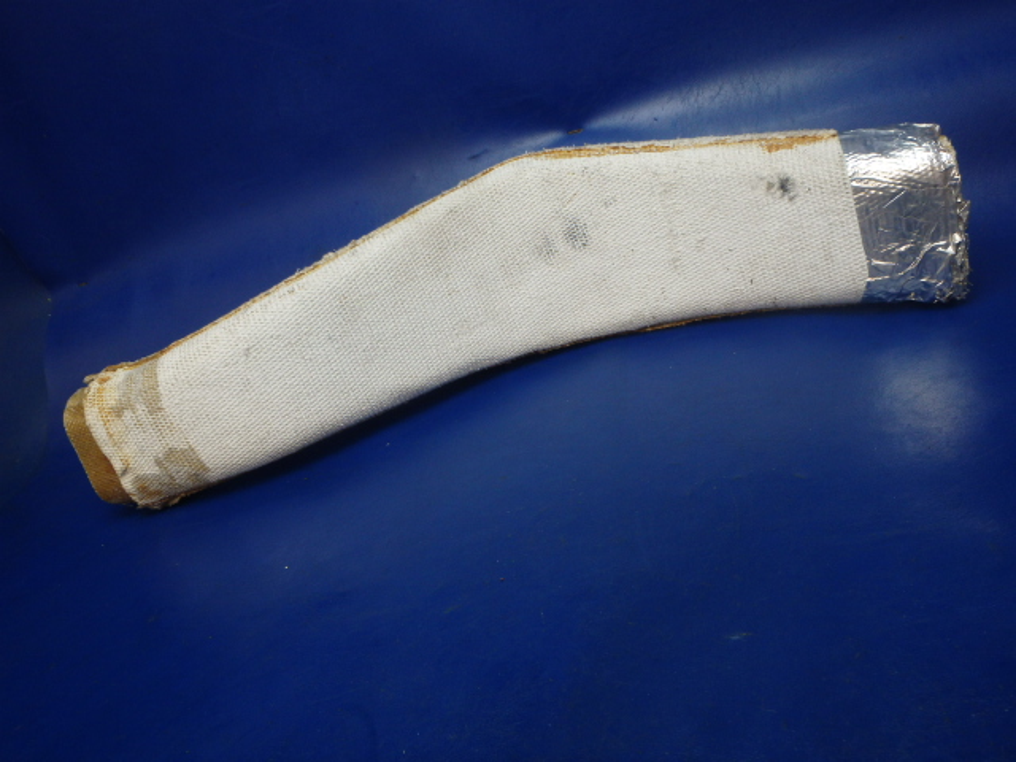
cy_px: 381
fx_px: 822
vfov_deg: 49.7
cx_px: 508
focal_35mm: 28
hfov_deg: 63.4
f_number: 3.9
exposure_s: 1/30
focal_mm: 5
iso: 200
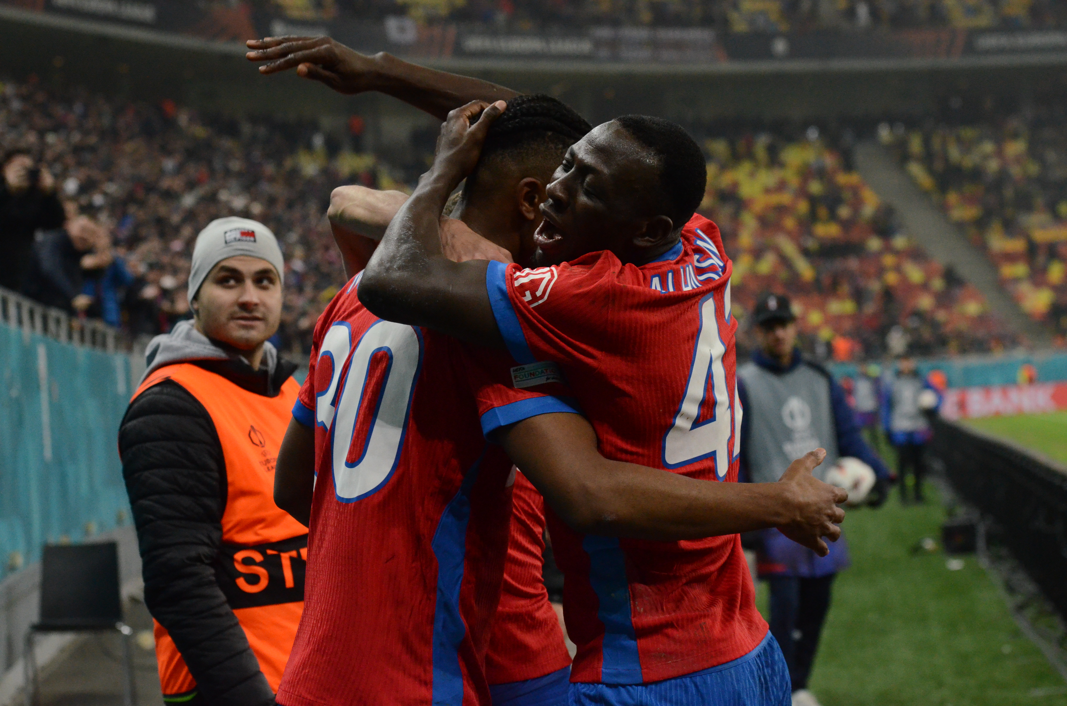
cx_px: 534
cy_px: 353
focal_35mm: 105
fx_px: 3106
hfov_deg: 19.5
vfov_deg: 13.0
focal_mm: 70
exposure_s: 1/1000
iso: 3200
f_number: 4.5
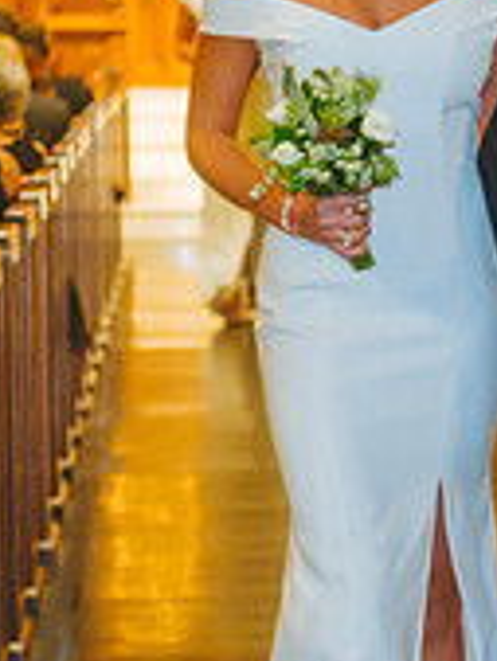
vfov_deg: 8.7
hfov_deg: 6.4
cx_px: 854
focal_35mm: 228
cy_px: 300
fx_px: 4359
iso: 3200
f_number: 2.8
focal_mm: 58
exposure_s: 1/125
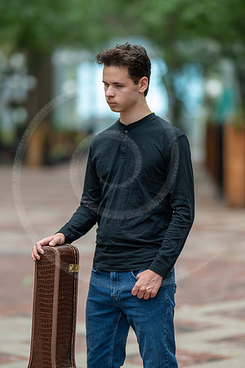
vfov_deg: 16.1
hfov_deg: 10.8
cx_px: 122
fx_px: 1296
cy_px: 184
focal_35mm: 127
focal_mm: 85
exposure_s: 1/400
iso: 250
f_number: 1.2
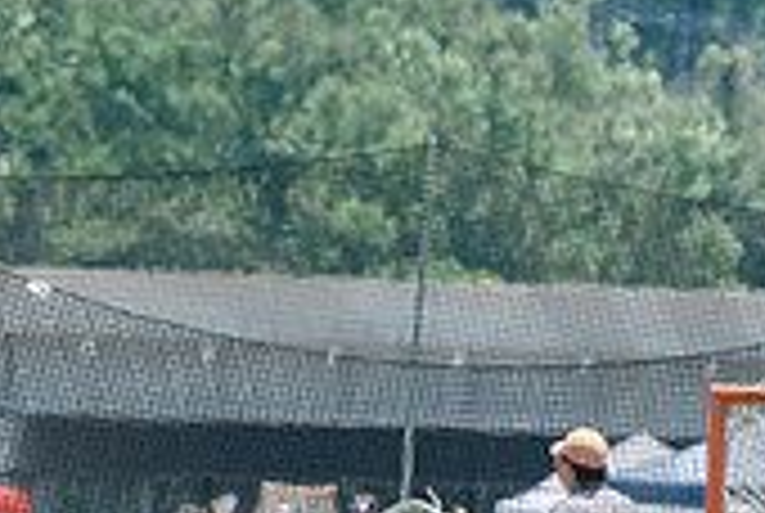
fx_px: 23203
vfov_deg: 1.3
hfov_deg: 1.9
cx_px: -778
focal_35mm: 1090
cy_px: 637
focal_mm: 200
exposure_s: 1/1600
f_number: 5
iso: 400
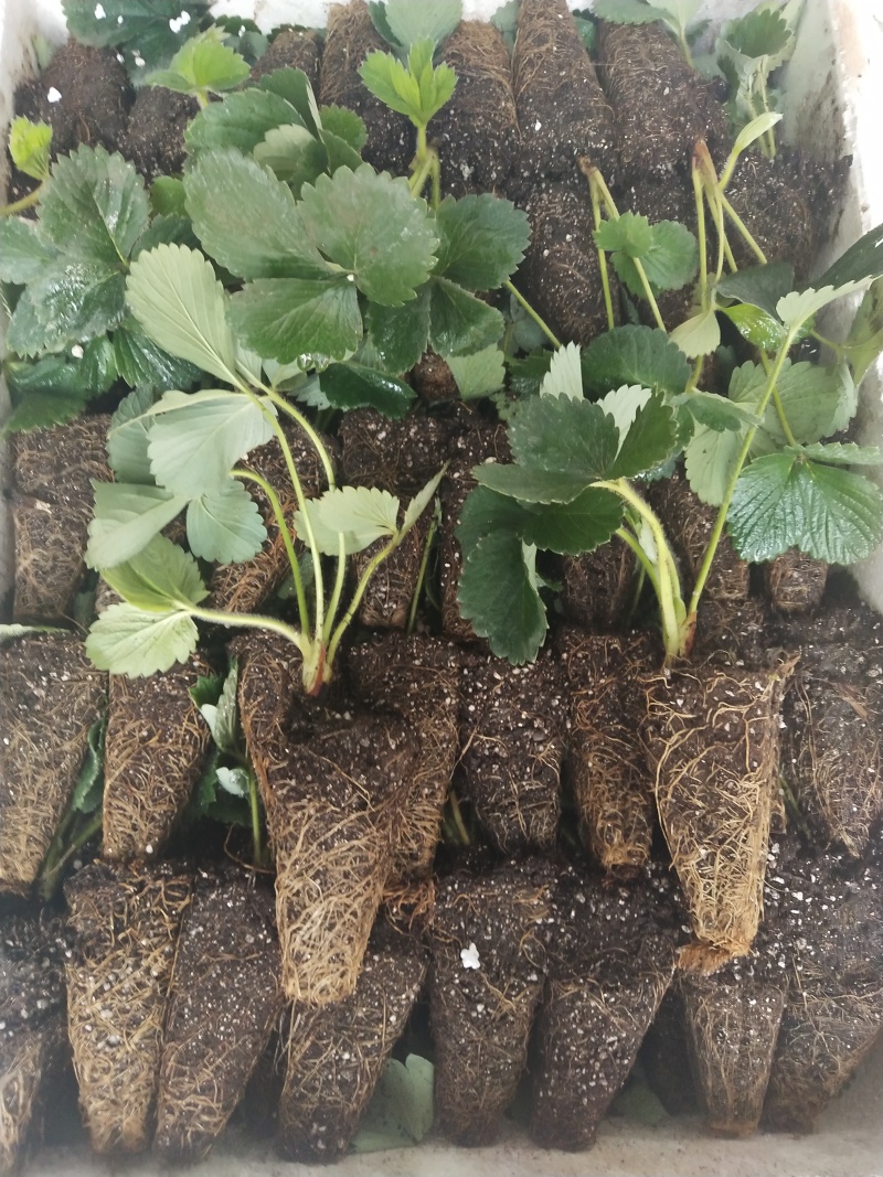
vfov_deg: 60.0
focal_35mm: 30
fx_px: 1021
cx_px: 442
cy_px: 588
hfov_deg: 46.8
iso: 241
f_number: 1.8
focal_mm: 3.95
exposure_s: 1/50
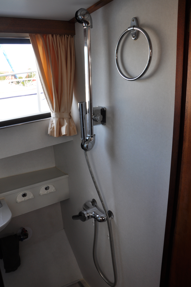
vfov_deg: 67.4
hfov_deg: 47.8
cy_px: 144
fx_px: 215
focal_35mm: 27
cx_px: 96
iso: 200
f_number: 6.3
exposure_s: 1/40
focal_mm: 18
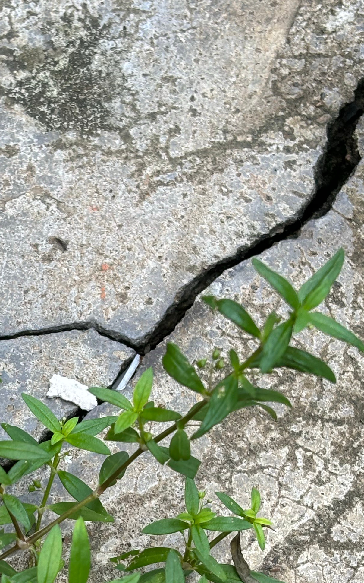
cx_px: -27
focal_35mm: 115
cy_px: 474
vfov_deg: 18.0
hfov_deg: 11.2
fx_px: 1825
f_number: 1.6
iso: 32
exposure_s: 1/207
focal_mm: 5.96
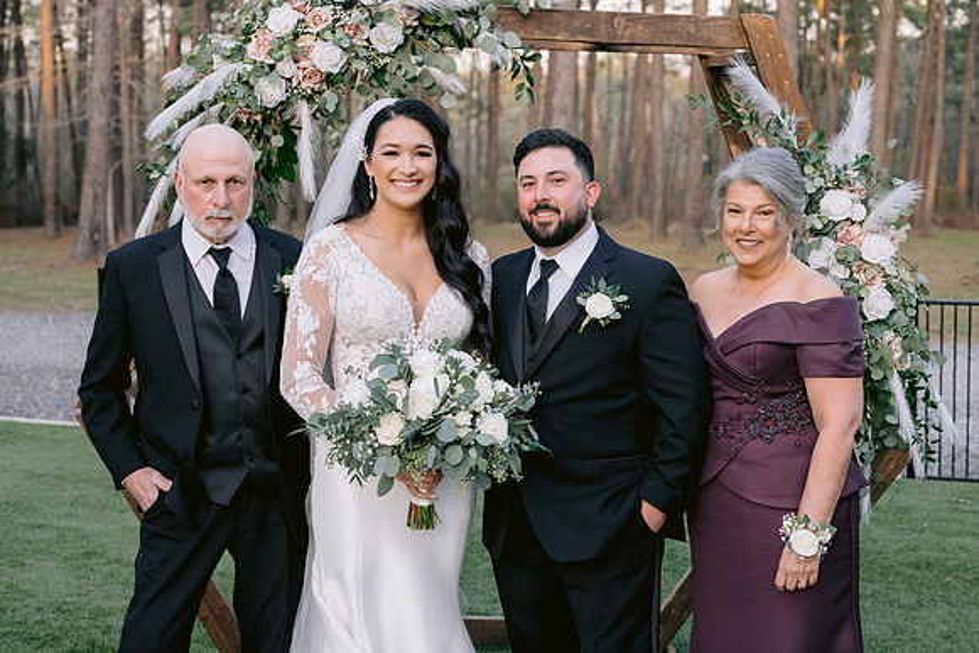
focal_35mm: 57
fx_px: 1543
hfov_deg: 35.2
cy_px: 285
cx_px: 464
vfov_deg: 23.9
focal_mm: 50
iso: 500
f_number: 4
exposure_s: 1/160
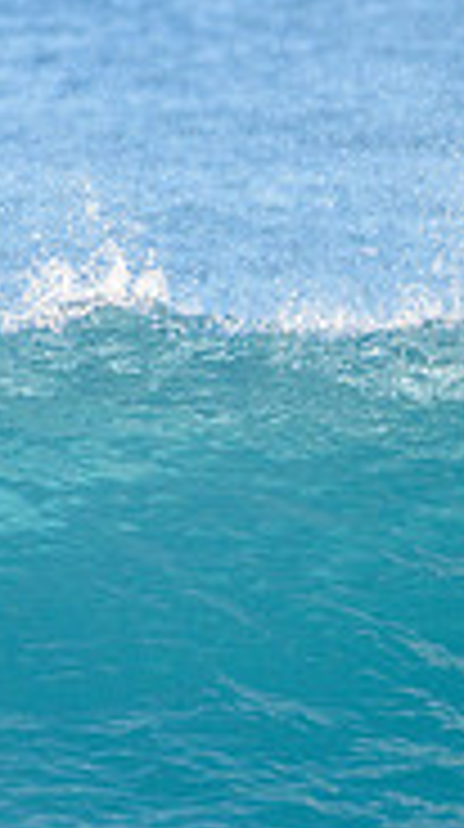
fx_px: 36333
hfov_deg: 0.7
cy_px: 646
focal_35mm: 1655
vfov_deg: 1.3
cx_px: 964
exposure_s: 1/2000
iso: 560
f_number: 5.6
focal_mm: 500
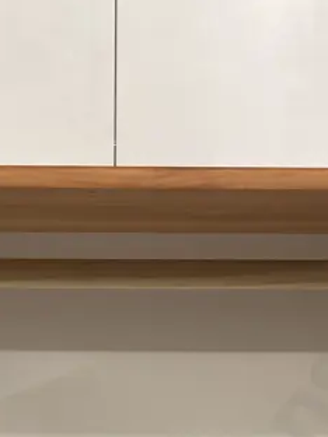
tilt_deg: -14.8
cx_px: 84
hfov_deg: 16.0
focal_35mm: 92
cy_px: 712
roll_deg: +1.1
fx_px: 1162
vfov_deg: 18.2
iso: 64
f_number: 1.8
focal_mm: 3.99
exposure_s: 1/50
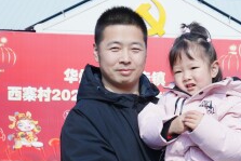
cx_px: 168
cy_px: 141
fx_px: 616
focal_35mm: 92
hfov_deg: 22.0
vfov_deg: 14.7
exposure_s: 1/125
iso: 100
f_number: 11
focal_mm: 41
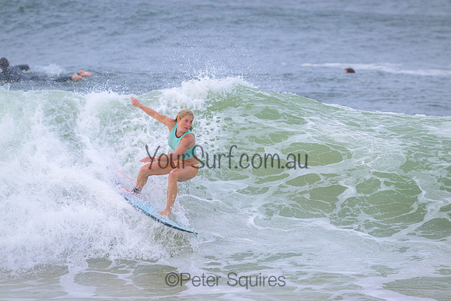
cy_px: 150
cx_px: 226
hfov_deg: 3.3
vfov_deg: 2.2
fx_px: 7894
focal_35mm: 630
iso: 1800
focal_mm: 630
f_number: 11
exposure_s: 1/2000
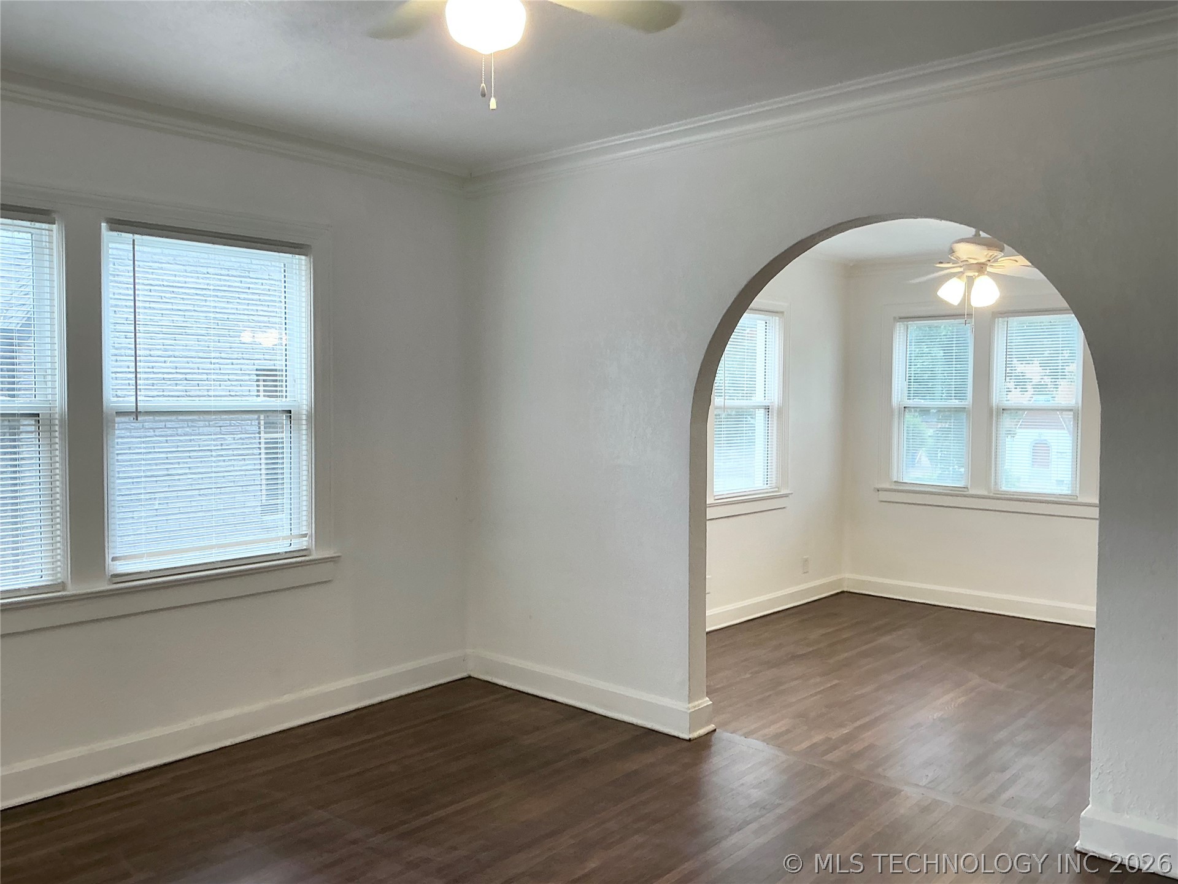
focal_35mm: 29
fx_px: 987
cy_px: 442
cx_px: 589
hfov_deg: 61.7
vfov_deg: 48.2
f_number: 1.8
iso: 64
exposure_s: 1/60
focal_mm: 3
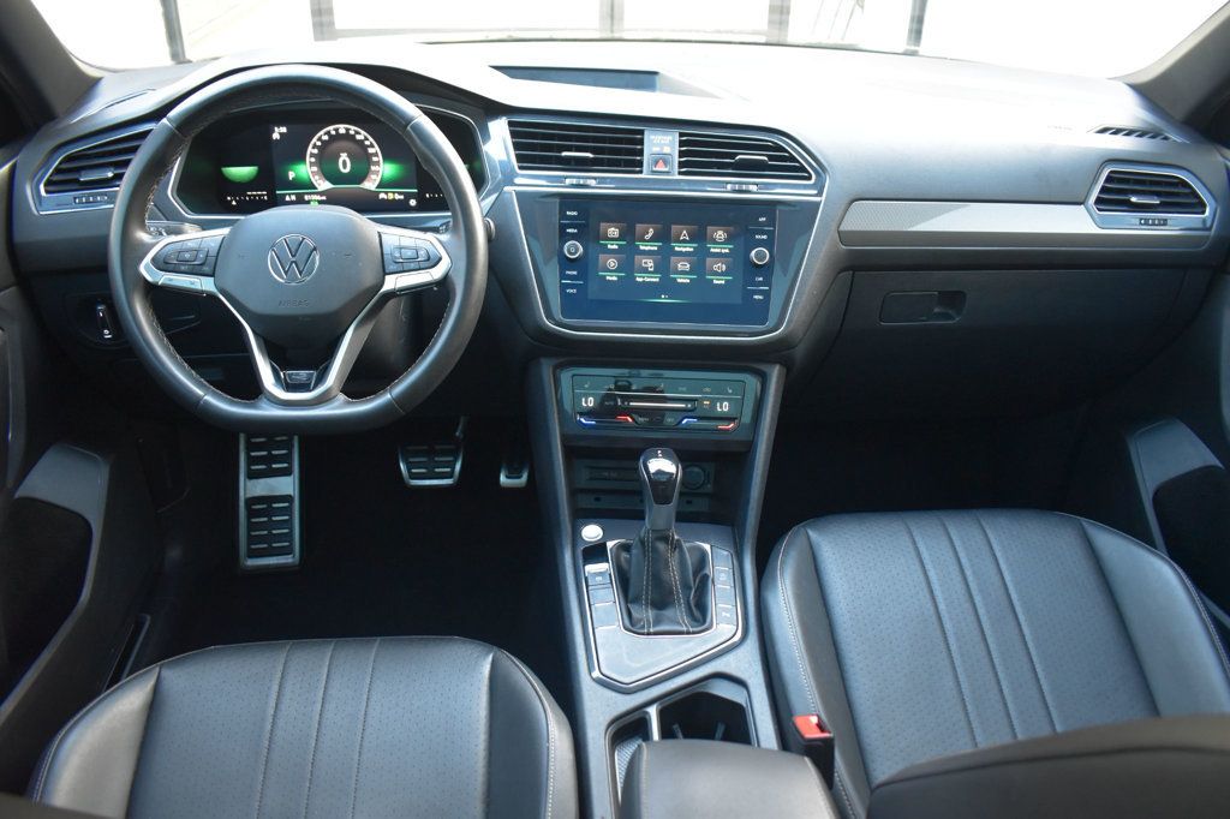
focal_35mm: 30
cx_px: 615
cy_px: 410
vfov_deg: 43.6
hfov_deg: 61.9
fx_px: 1025
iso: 1600
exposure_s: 1/15
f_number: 4
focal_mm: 20
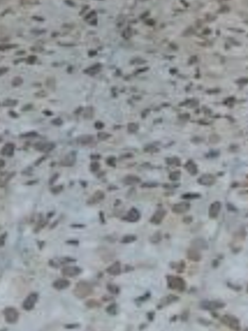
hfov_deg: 10.8
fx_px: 1301
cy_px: -593
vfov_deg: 10.9
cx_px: 210
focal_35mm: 136
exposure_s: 1/50
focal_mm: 1.65
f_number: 2.2
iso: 200
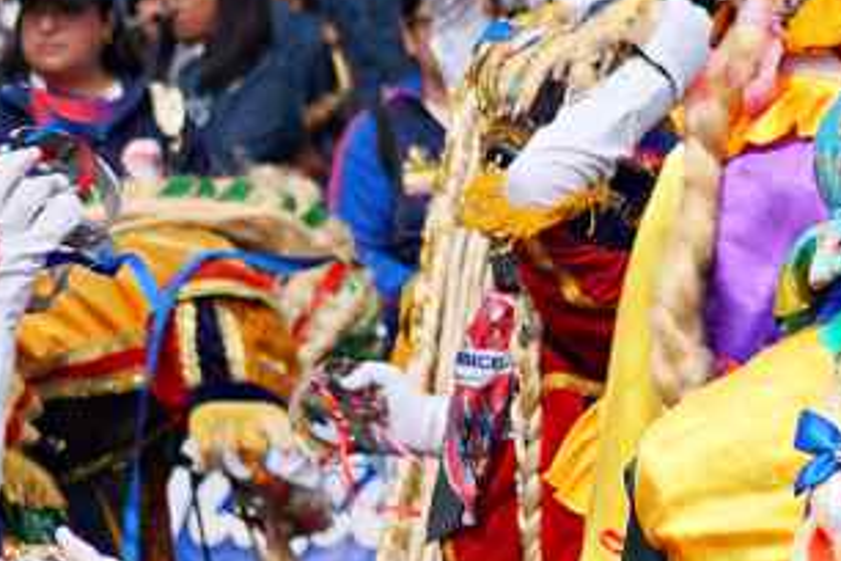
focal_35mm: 437
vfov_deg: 3.1
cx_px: 451
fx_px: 10200
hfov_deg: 4.7
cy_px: 1265
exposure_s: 1/250
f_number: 5.6
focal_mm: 55
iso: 100
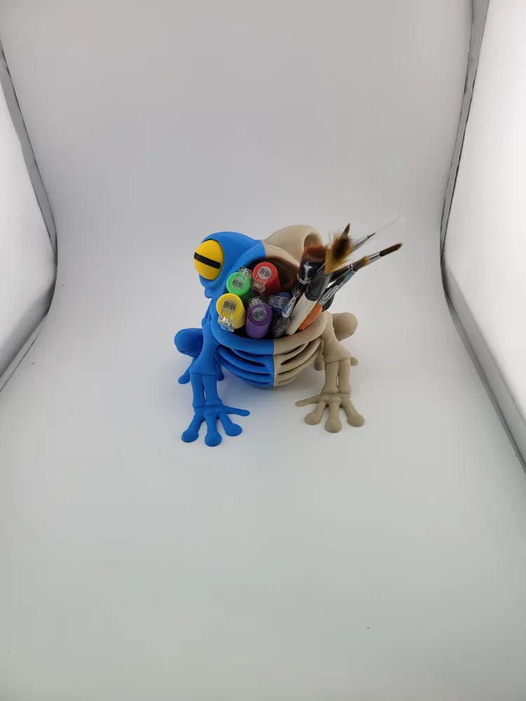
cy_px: 350
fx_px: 486
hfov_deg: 56.8
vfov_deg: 71.6
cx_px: 263
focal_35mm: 24
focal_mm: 5
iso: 40
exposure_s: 1/123
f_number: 1.8
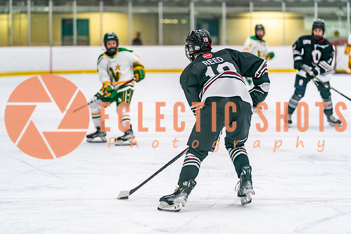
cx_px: 175
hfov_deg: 13.0
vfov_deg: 8.7
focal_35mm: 158
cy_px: 100
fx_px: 1538
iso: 3200
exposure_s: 1/1250
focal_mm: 138
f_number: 2.8
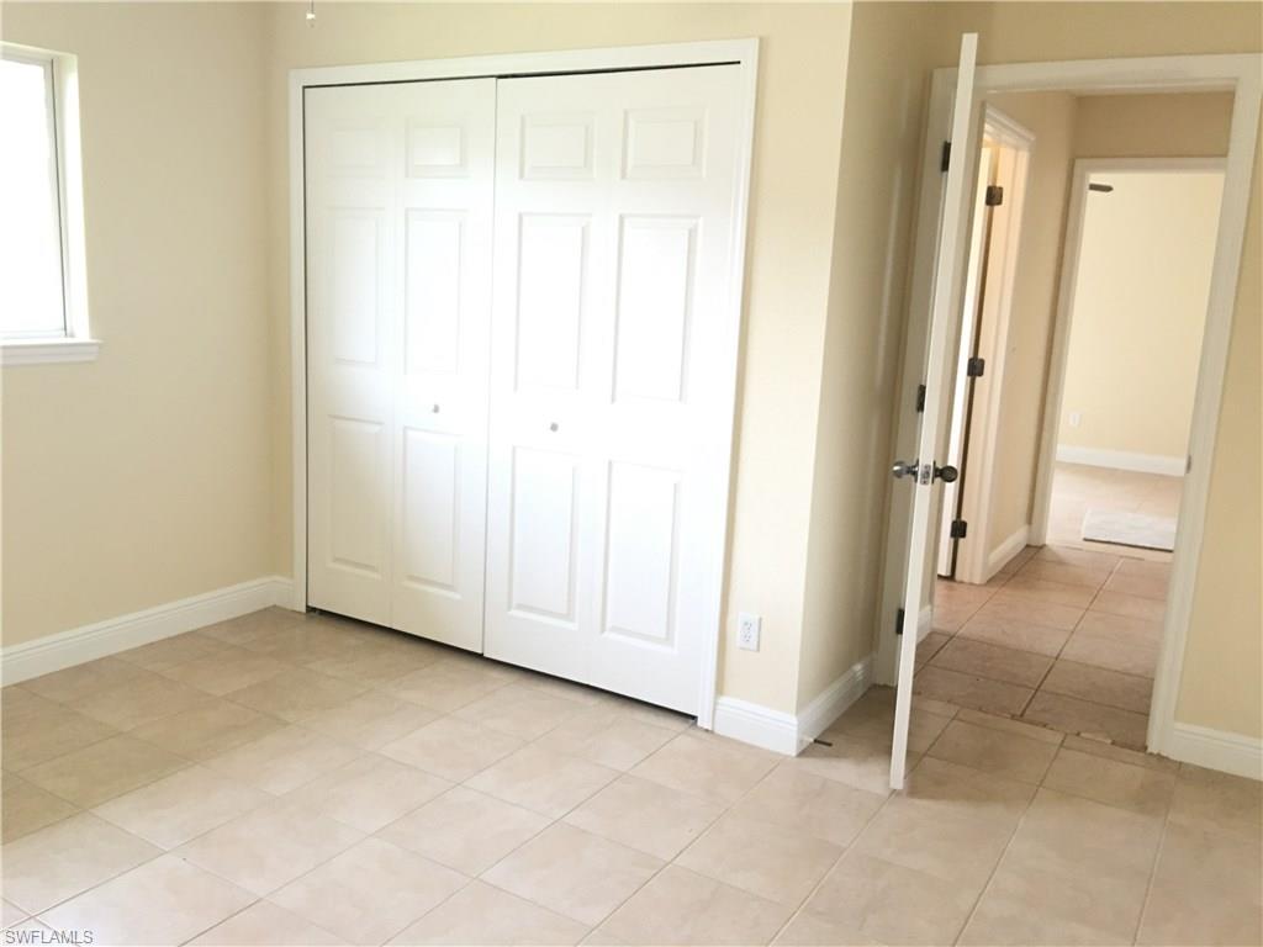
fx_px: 1058
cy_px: 474
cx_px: 632
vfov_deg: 48.2
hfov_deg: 61.7
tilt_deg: -9.8
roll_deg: -3.4
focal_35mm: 29
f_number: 2.2
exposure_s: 1/15
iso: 64
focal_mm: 4.15
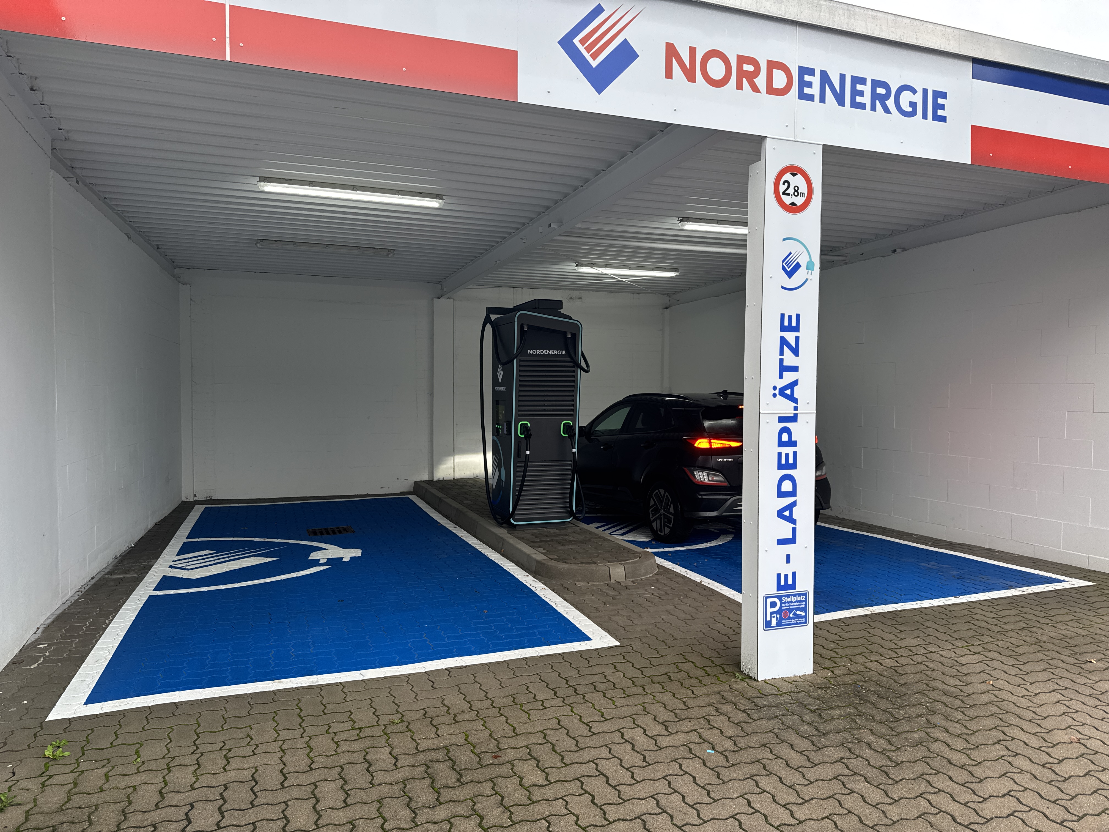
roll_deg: +0.3
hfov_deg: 71.6
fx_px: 769
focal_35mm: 24
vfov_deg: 56.8
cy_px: 416
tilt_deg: -2.4
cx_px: 554
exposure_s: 1/100
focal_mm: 6.76
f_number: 1.78
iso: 64
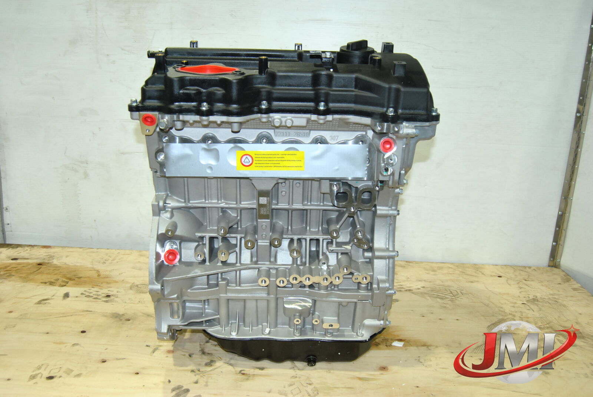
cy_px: 198
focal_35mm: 33
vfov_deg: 40.1
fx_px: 544
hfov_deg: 57.2
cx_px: 296
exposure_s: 1/200
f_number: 5.6
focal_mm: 22
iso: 800
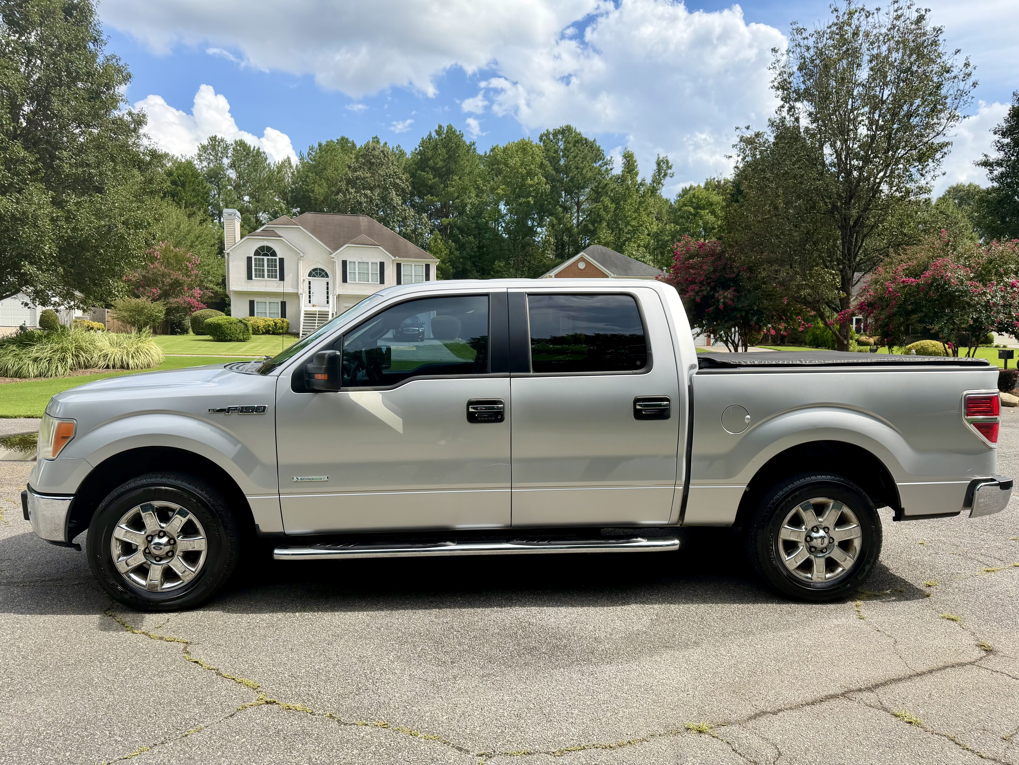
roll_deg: -0.3
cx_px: 510
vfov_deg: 56.8
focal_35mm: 24
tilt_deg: -3.5
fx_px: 706
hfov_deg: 71.6
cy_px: 382
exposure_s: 1/2907
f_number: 1.78
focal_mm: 6.76
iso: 100
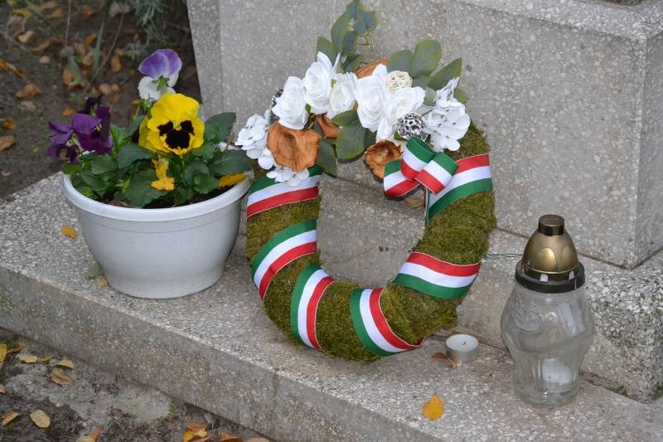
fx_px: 1823
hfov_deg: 20.6
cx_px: 332
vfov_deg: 13.8
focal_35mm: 99
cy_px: 221
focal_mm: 66
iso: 3200
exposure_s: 1/60
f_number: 5.3
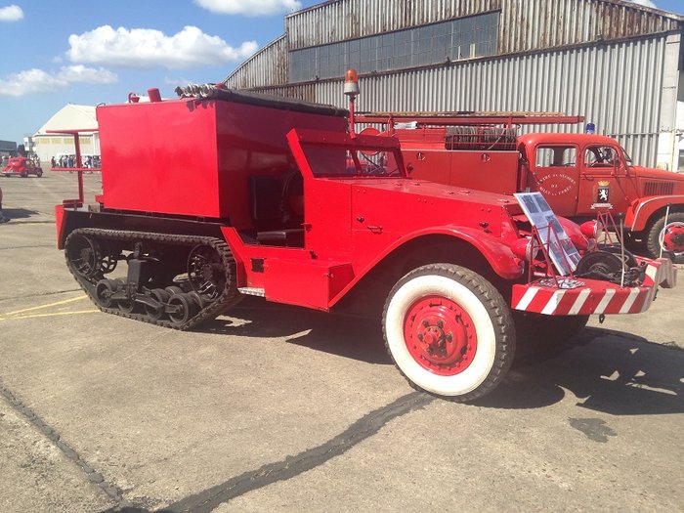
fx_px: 652
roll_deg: -0.3
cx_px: 342
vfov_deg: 42.9
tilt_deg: -9.6
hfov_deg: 55.4
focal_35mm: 33
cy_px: 256
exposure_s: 1/1063
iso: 50
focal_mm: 4.12
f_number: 2.4
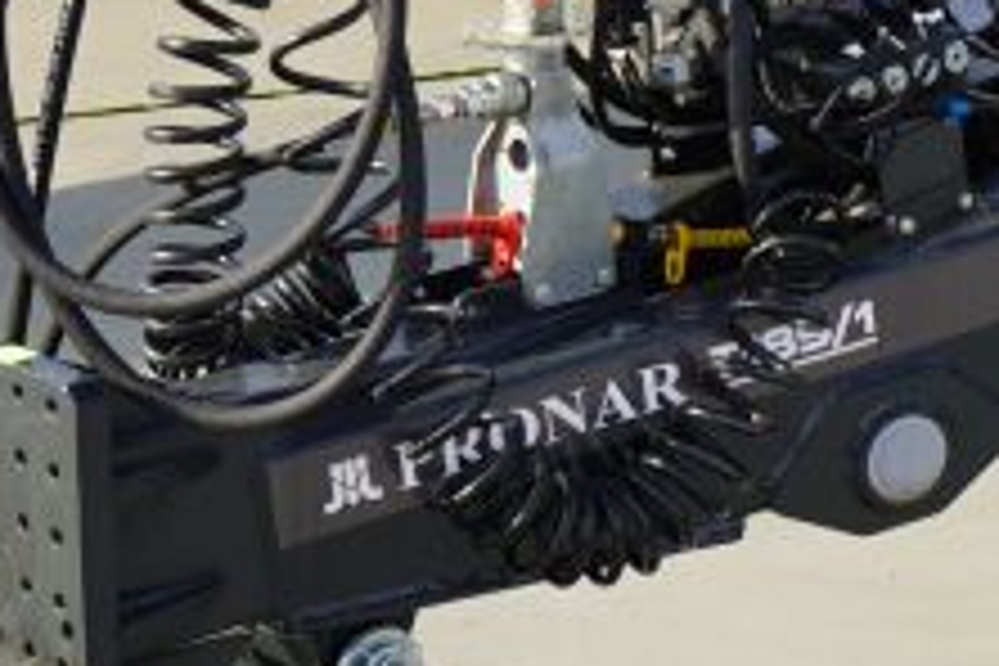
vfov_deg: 8.7
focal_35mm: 153
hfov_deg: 12.6
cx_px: 1562
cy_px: -362
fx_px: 4245
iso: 100
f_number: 8
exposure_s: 1/125
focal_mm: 34
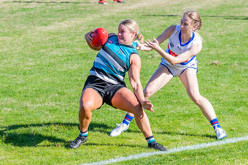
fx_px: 1755
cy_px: 72
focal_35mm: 255
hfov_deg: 8.1
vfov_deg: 5.4
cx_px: 110
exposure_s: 1/1600
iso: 800
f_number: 7.1
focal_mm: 150
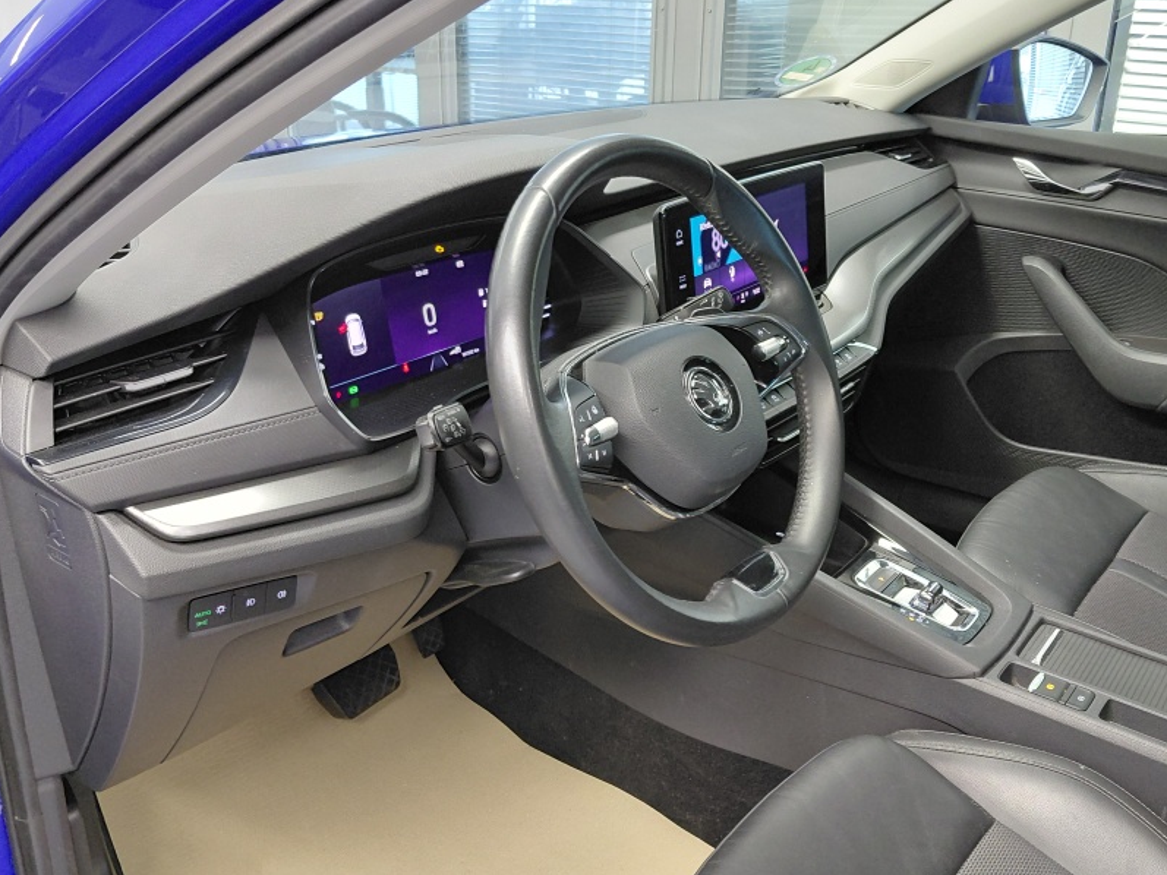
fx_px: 1079
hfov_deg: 56.8
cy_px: 434
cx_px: 603
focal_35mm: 32
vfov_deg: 44.2
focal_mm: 4.69
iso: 400
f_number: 1.8
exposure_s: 1/50.1
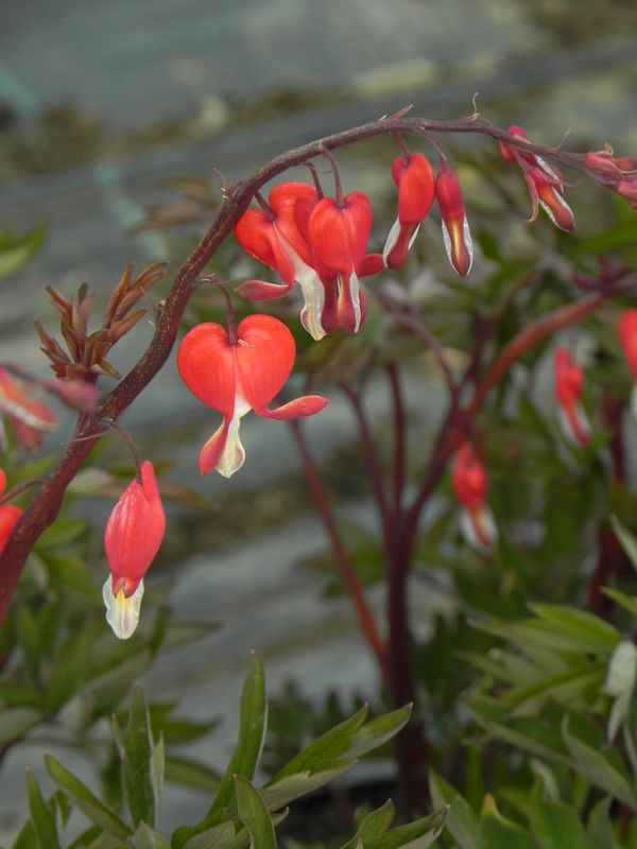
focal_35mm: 212
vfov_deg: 9.3
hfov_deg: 7.0
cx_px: 318
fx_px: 5202
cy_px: 424
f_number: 5
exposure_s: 1/160
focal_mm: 37.7
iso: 160
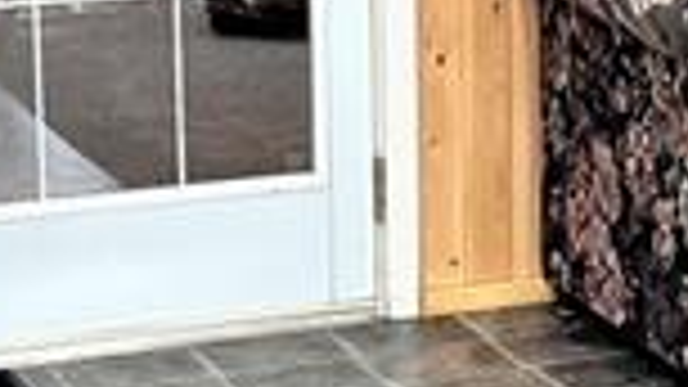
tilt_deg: -6.1
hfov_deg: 10.8
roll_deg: +0.4
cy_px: -202
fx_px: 3447
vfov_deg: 6.3
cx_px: 1160
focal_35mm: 189
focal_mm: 5.7
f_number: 1.5
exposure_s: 1/120
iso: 64
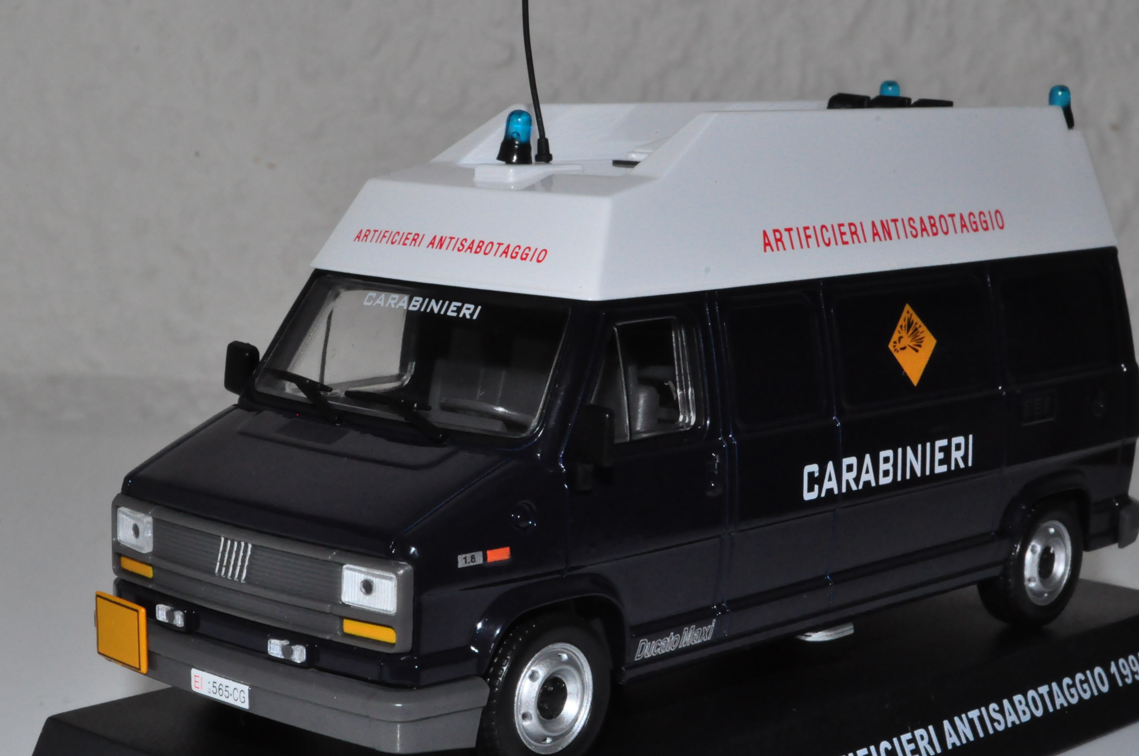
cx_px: 536
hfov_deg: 26.7
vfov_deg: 17.9
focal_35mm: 76
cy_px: 366
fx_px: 2402
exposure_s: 1/60
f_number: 32
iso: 1600
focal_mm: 40
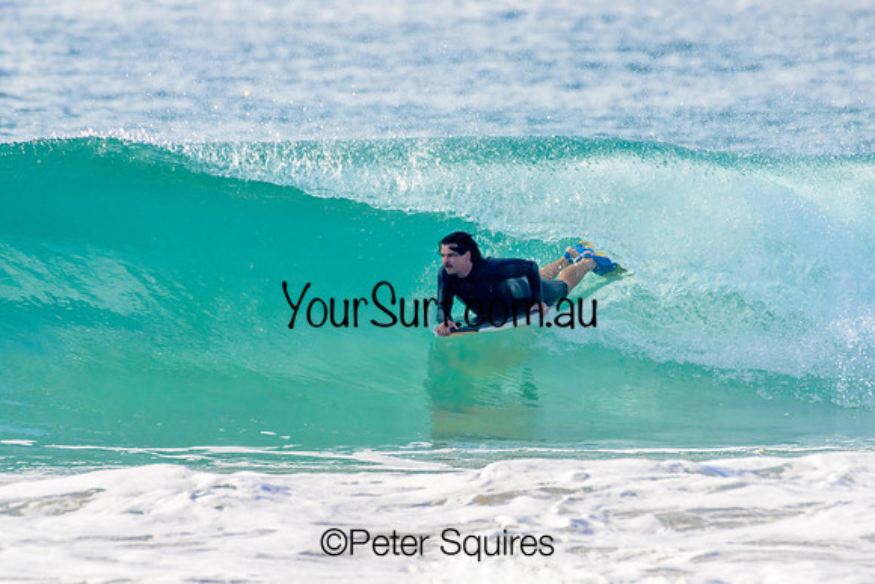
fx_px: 24310
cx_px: 438
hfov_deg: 2.1
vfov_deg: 1.4
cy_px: 292
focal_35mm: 1000
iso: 1400
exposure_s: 1/2000
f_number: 11
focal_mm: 1000
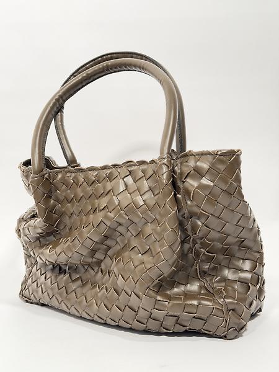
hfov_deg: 30.3
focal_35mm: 48
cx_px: 140
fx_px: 516
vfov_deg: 39.7
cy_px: 186
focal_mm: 6.76
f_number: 1.78
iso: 160
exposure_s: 1/60
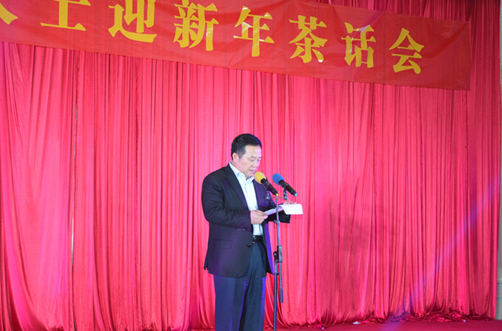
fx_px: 834
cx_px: 251
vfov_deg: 22.5
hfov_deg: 33.5
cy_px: 166
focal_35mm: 60
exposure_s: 1/100
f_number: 6.3
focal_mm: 40
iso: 800
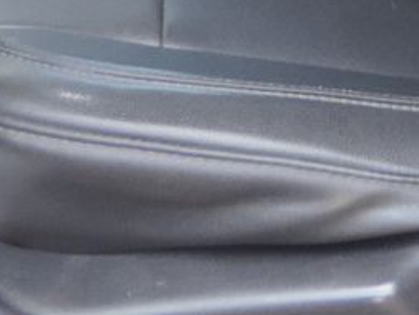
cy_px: -435
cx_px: 472
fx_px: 1477
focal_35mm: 122
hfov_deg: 15.7
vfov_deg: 10.5
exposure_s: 1/30
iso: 280
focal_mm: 4.3
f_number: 3
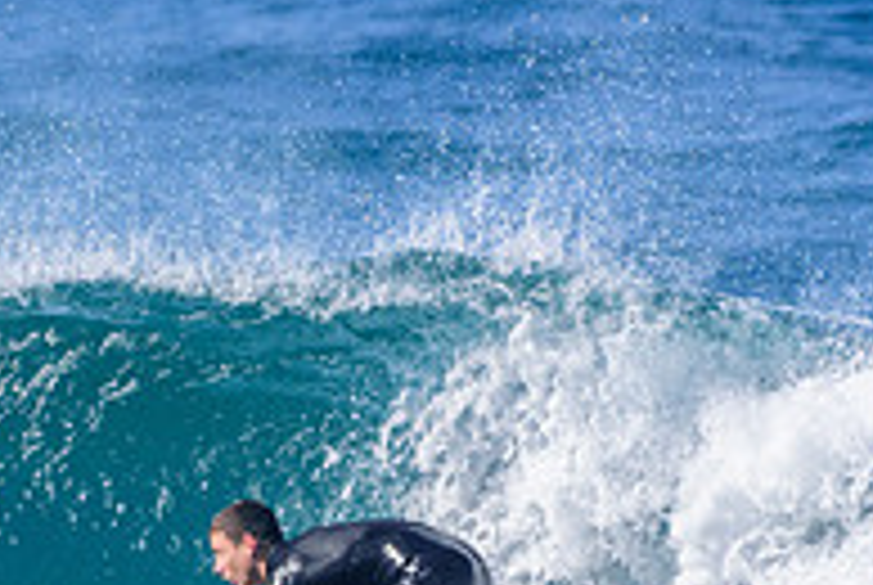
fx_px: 54353
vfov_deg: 0.6
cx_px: -94
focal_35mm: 2238
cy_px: 623
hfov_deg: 0.9
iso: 360
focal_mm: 500
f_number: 5.6
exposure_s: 1/2000
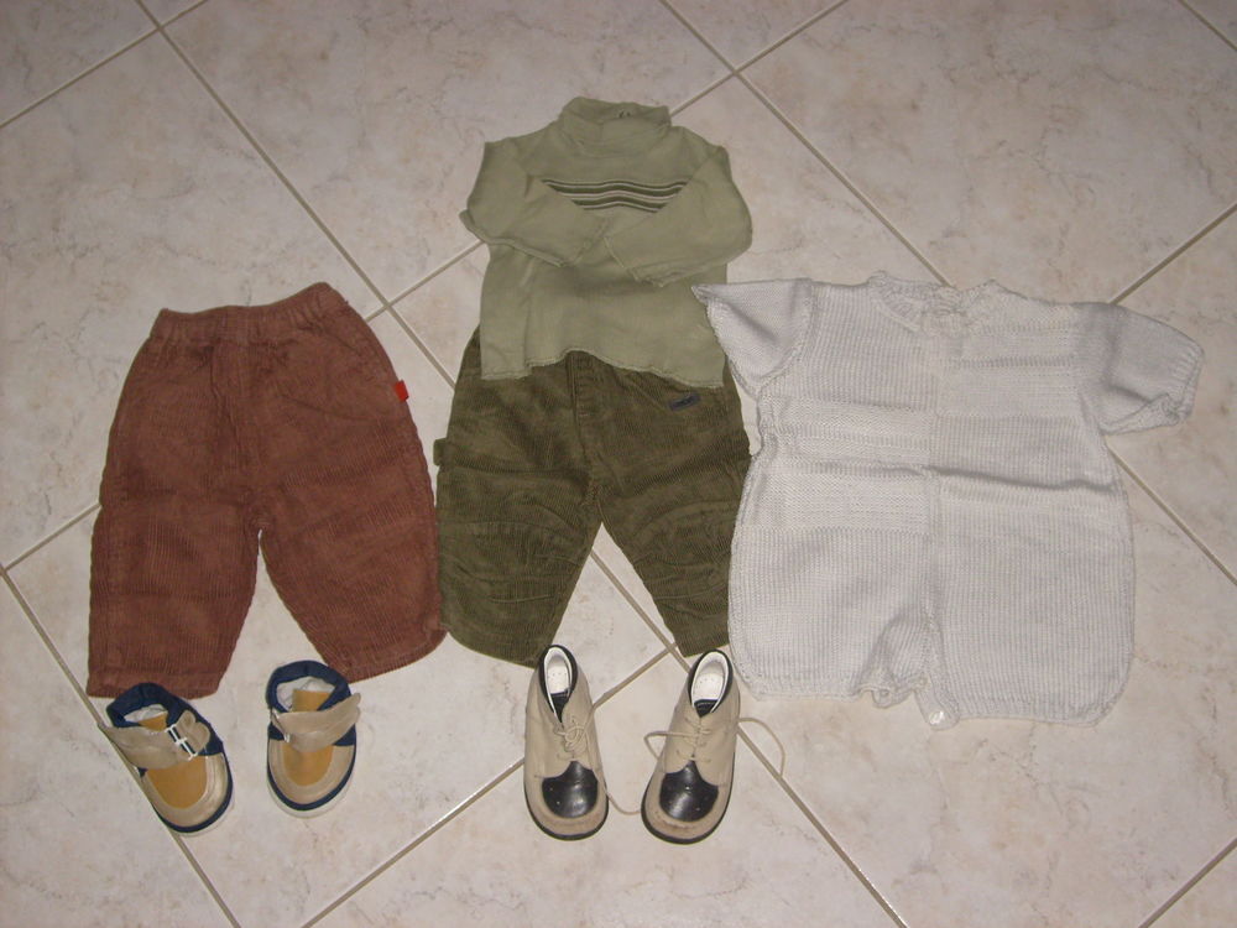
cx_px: 618
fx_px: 1537
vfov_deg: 33.6
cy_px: 464
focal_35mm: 43
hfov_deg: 43.9
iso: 100
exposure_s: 1/45
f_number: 3
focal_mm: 7.2
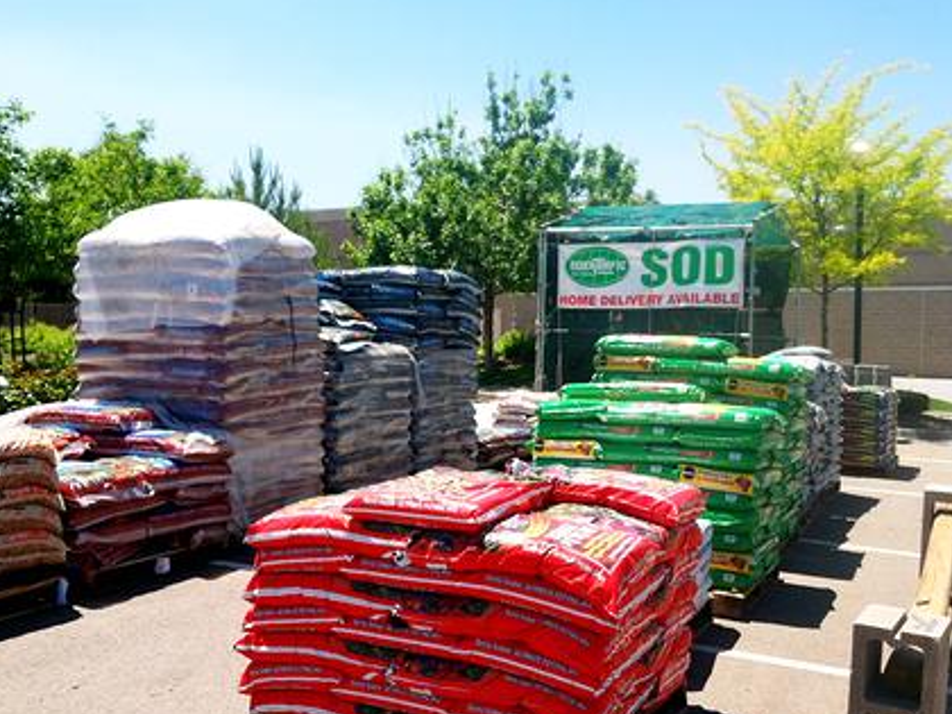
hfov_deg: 47.8
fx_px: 1073
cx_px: 450
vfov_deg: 36.8
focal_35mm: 39
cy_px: 345
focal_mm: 3.85
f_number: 2.8
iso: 80
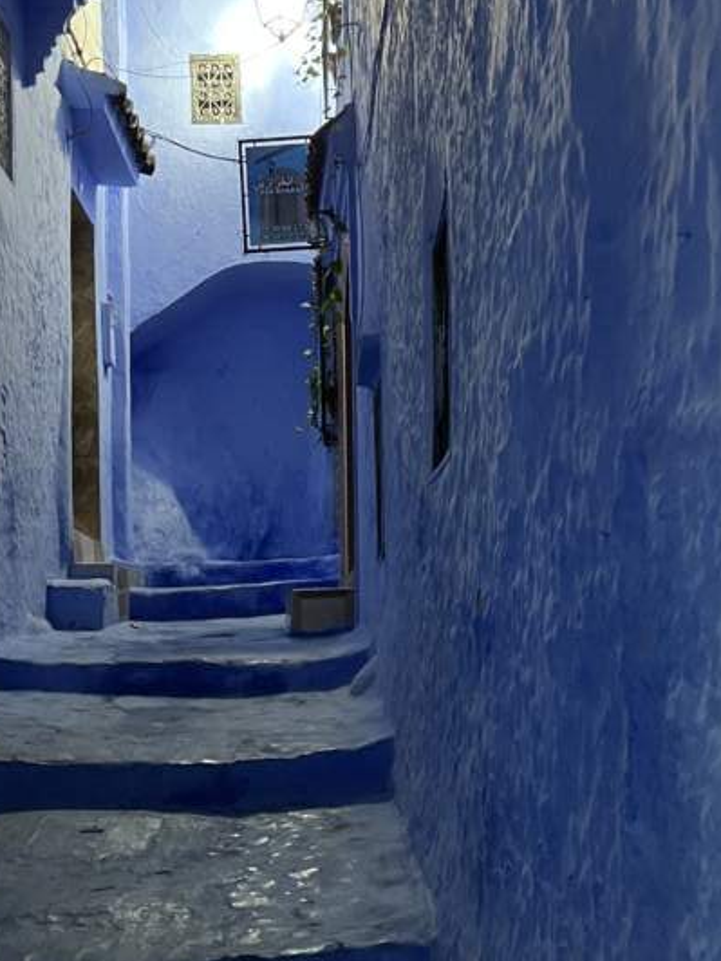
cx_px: 351
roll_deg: +1.0
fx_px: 1389
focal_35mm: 50
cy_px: 629
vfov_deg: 37.8
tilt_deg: +2.7
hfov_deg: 29.1
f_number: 1.5
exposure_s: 1/25
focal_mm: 5.7
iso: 800
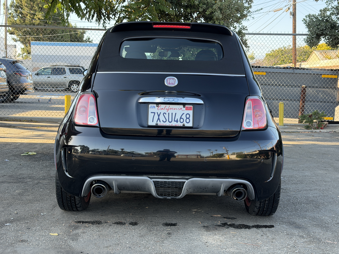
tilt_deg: -5.7
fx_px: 470
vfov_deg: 30.3
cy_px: 127
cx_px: 170
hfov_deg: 39.7
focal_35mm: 48
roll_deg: -0.4
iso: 80
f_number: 1.78
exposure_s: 1/351
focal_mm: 6.76
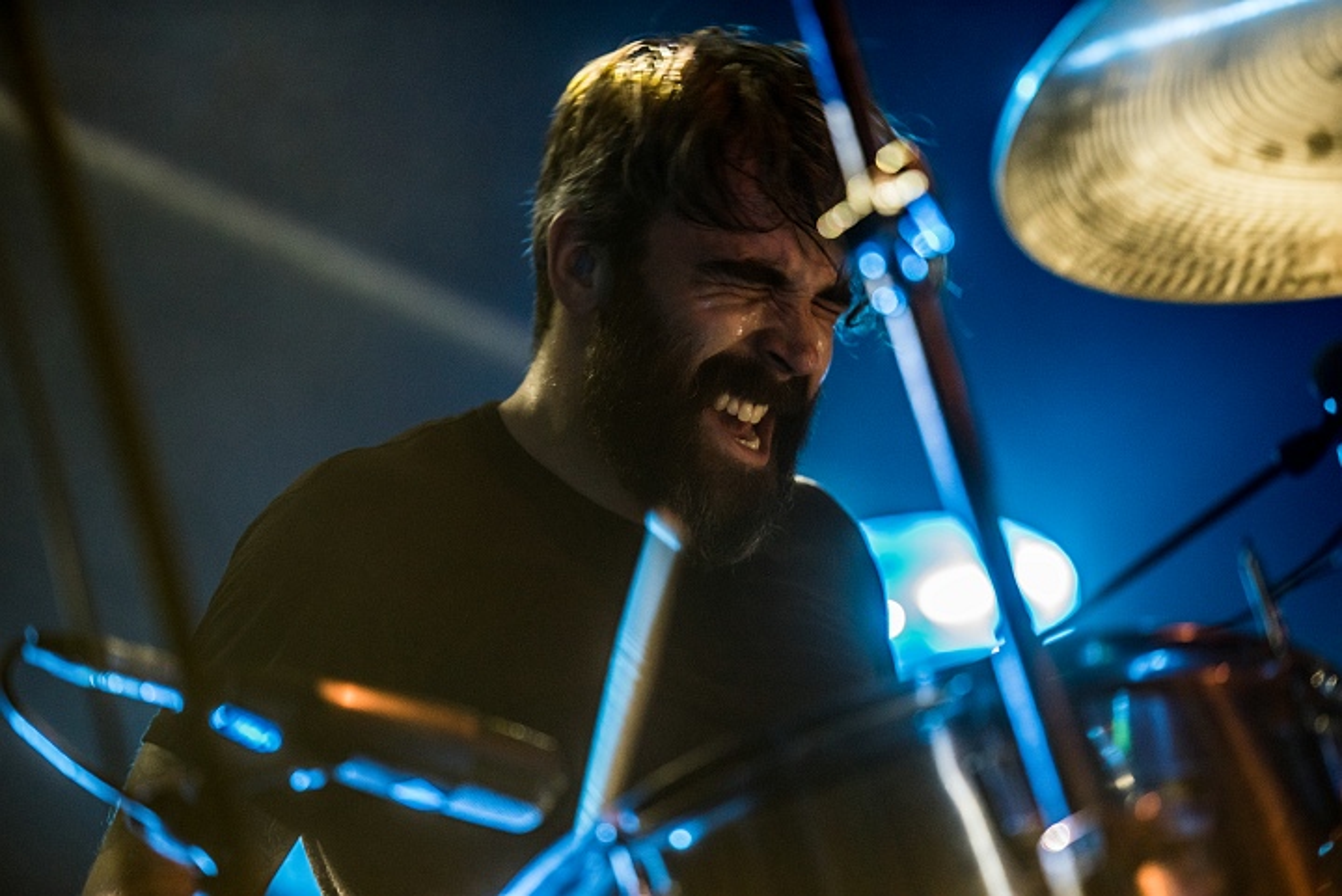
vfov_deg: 8.3
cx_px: 671
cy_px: 448
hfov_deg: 12.4
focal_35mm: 165
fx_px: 6154
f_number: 2.8
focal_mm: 165
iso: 2500
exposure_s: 1/100
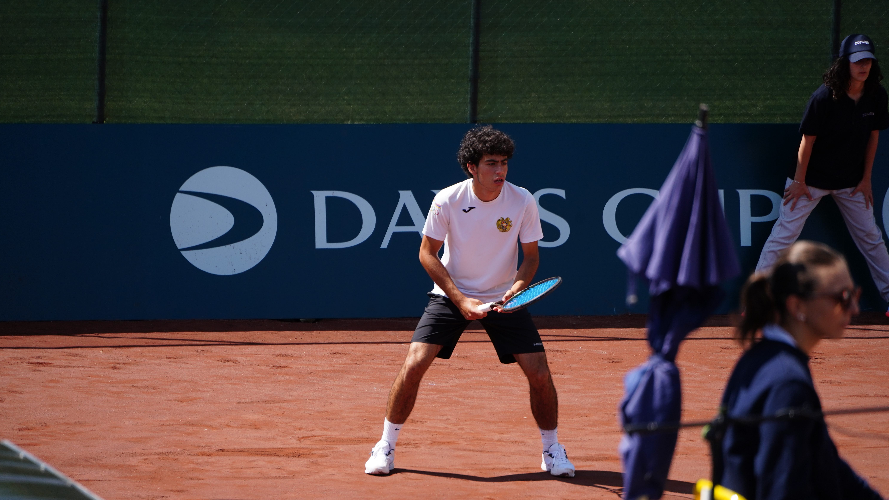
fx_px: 7425
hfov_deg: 6.9
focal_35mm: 315
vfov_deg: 3.9
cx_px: 444
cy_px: 270
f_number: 6.3
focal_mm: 300
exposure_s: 1/1000
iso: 400
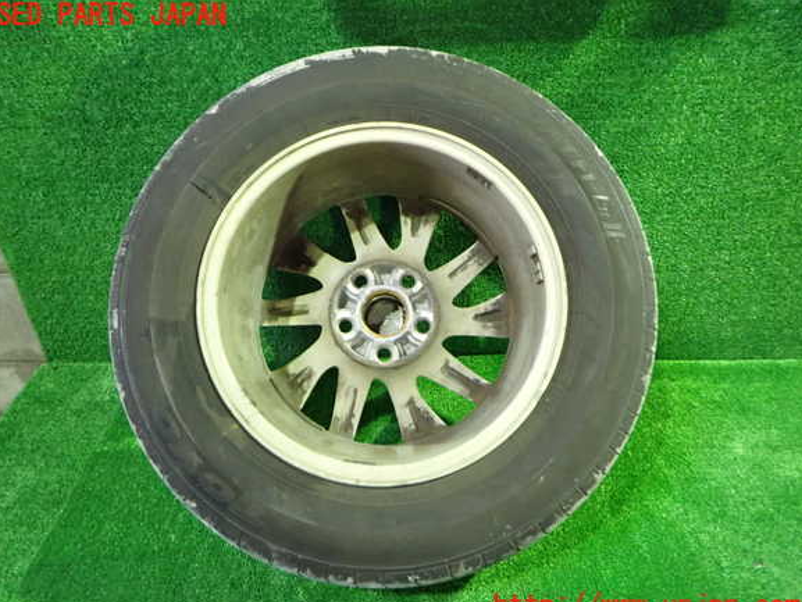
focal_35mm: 26
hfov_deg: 67.3
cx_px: 391
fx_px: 603
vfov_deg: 53.1
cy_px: 311
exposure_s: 1/30
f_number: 2
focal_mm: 4.5
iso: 800
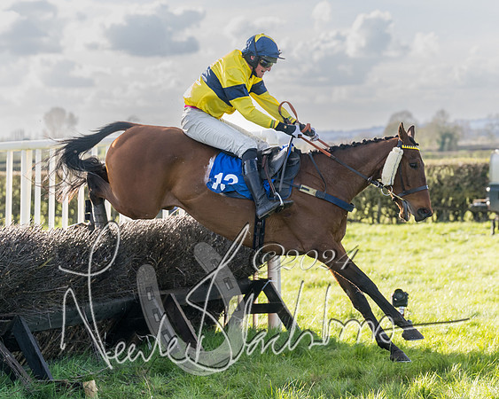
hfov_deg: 13.0
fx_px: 2183
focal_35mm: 148
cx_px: 282
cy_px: 201
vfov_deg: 10.4
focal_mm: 95
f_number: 4
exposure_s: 1/1600
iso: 400
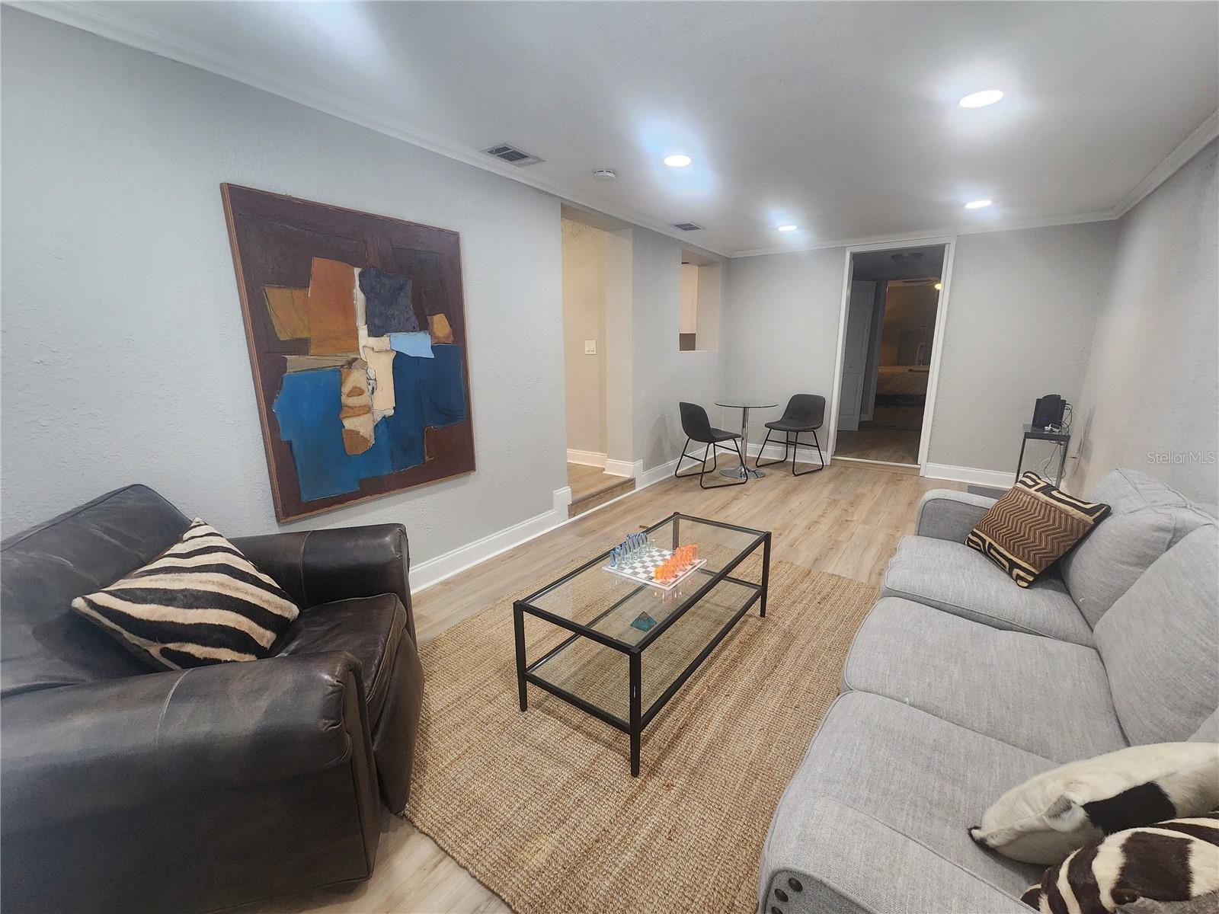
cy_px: 457
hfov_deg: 106.2
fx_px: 458
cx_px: 610
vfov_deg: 89.9
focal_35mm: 13
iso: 200
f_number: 2.2
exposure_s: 1/60
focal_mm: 2.2
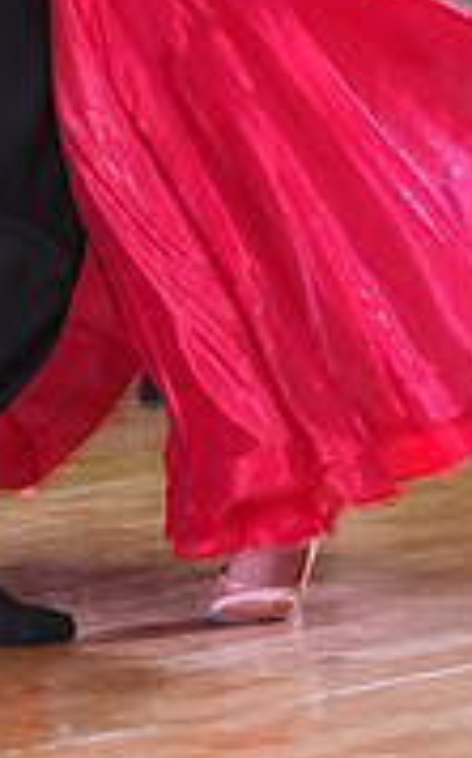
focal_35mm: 665
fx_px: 13709
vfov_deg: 3.2
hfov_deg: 2.0
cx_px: -40
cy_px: -290
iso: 3200
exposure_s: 1/200
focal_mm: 200
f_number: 5.6
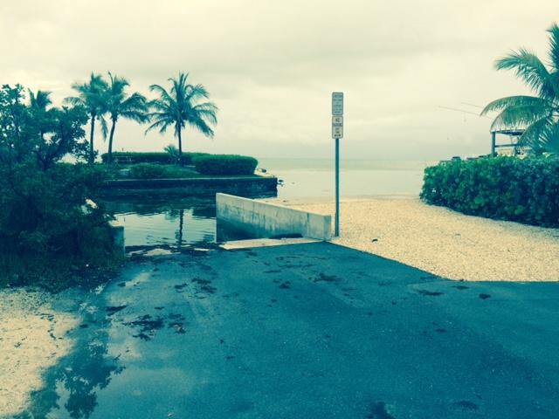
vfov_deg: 48.2
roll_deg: -1.1
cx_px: 280
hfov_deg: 61.7
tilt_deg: -5.8
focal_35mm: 29
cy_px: 210
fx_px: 468
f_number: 2.2
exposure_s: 1/2160
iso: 32
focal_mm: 4.15
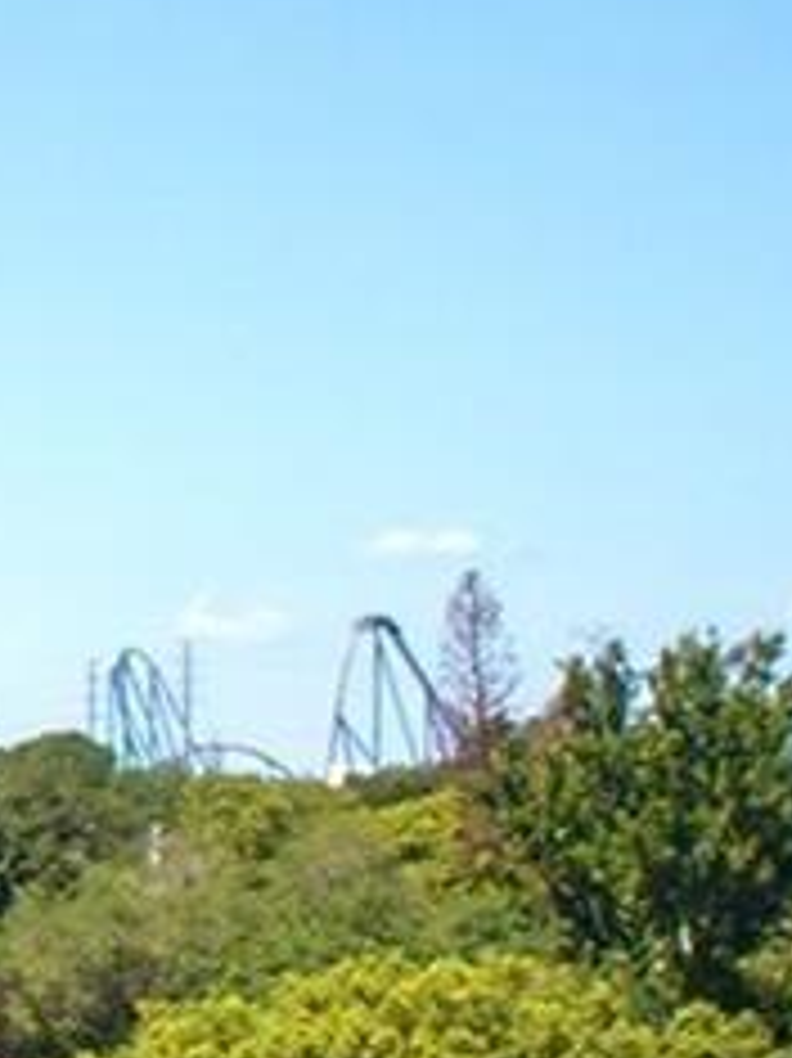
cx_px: -2120
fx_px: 4397
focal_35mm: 144
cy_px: 813
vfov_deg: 13.7
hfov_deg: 7.8
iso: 100
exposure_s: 1/500
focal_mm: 8.4
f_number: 2.8
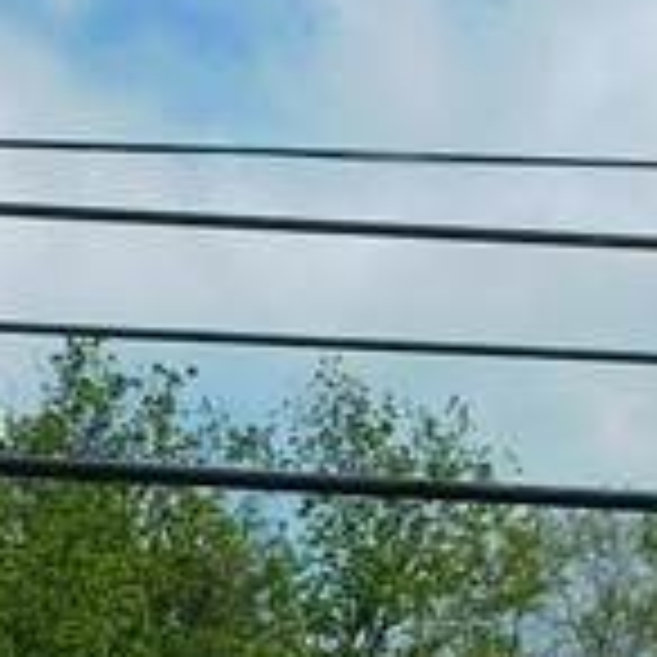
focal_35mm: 174
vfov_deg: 9.8
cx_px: 54
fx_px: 3736
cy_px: 936
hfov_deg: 10.0
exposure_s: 1/640
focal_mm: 4.9
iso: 125
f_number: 6.4
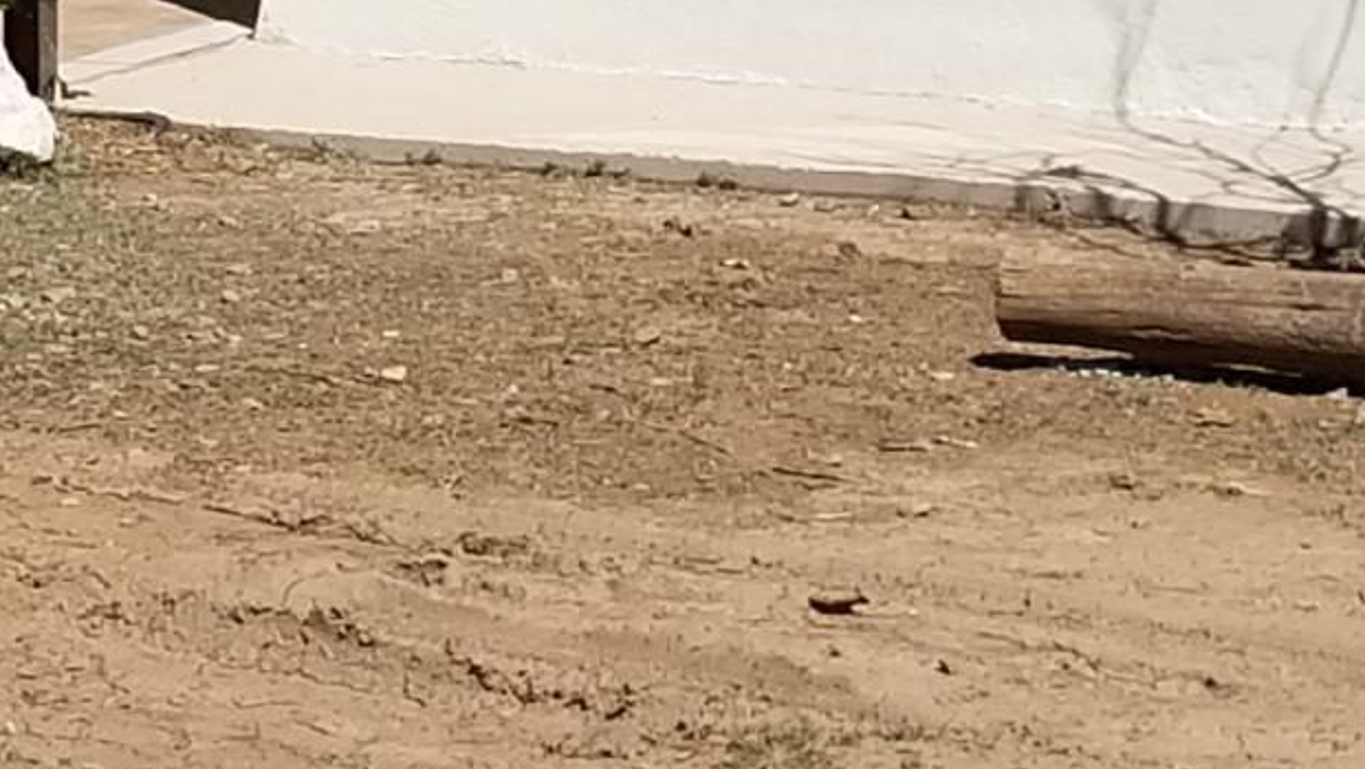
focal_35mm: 137
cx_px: 200
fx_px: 4959
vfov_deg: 8.6
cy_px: -553
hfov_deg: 15.5
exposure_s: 1/4608
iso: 50
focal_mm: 4.25
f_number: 1.7
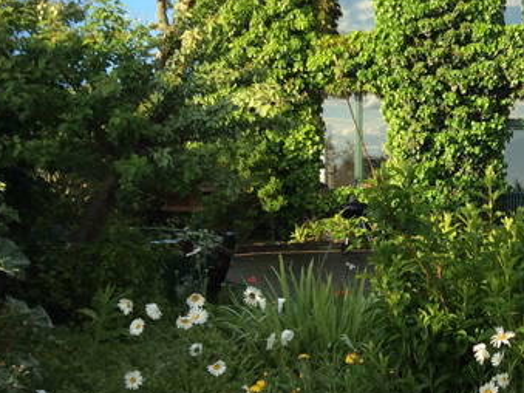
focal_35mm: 77
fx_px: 1165
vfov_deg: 19.1
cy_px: 131
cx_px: 468
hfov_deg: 24.6
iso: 32
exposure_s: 1/376
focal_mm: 3.3
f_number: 2.4
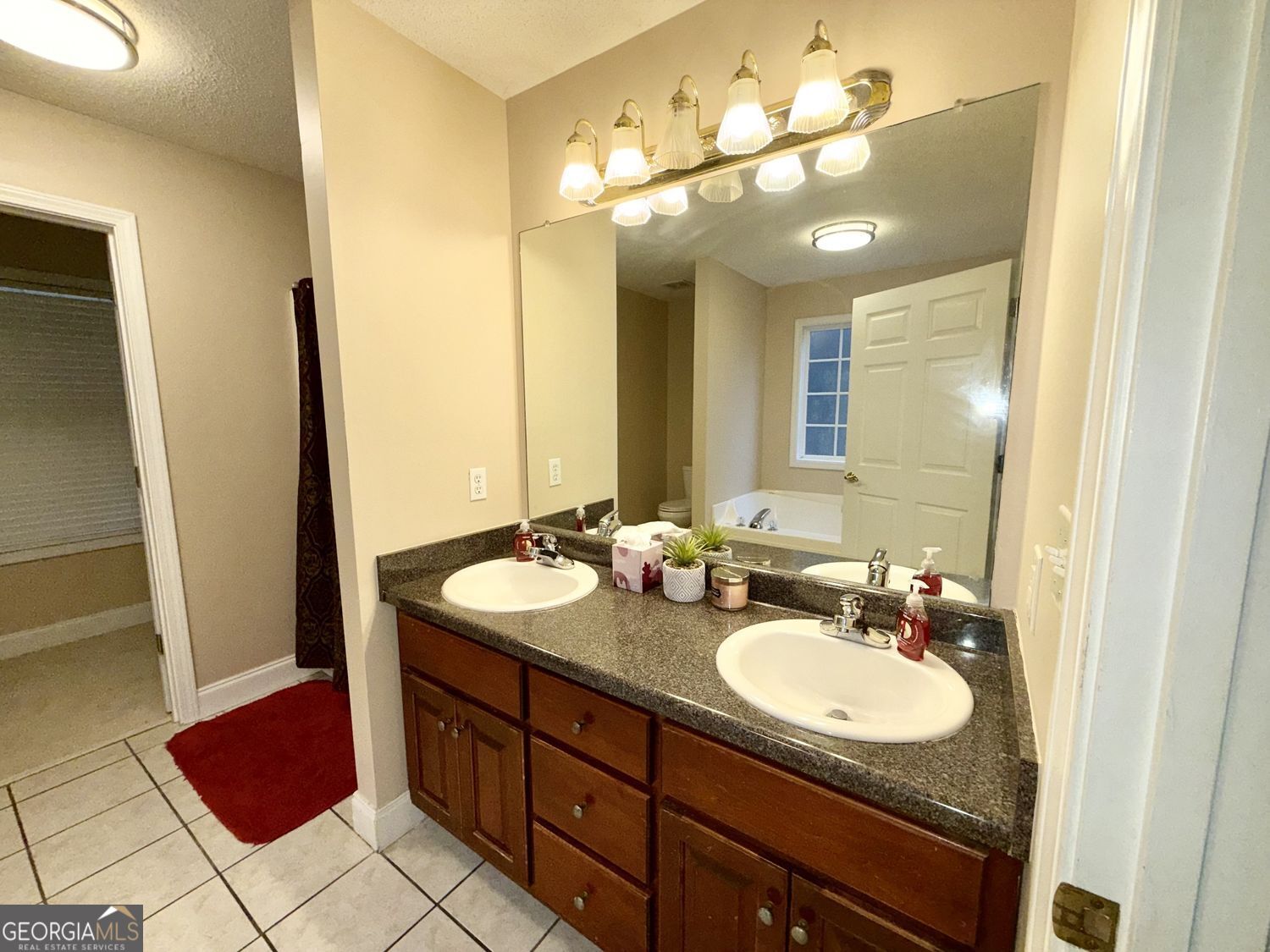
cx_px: 635
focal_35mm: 14
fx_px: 514
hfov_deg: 102.1
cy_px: 476
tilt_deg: -7.5
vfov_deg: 85.7
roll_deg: -0.1
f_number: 2.2
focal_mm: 2.22
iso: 64
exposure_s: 1/122
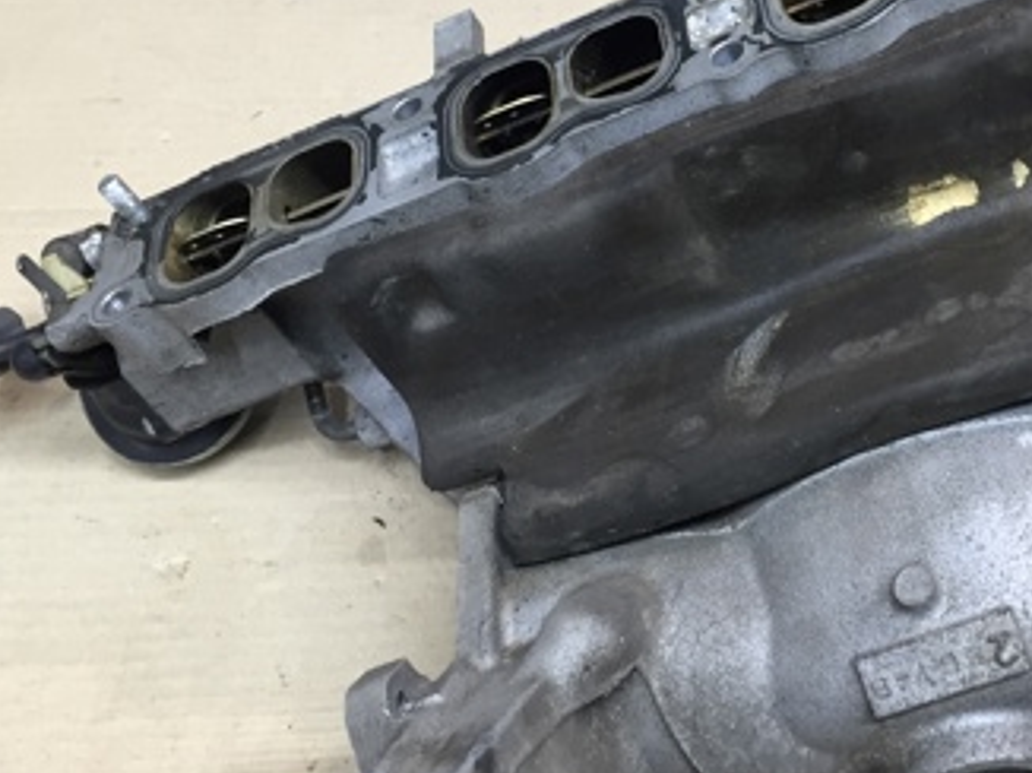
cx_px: 684
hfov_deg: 33.5
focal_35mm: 57
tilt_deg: -49.1
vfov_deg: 25.4
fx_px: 1698
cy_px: 206
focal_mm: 4.15
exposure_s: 1/33
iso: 80
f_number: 2.2
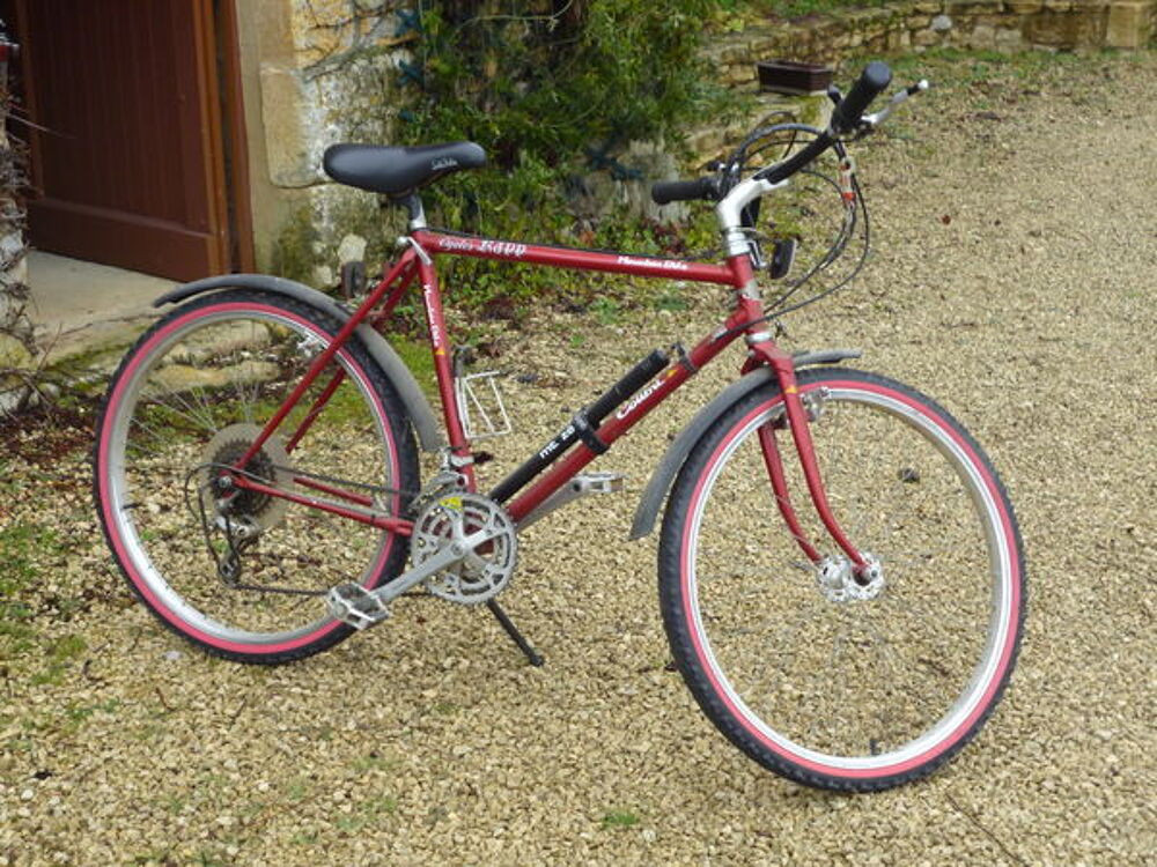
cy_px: 434
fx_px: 1872
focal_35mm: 56
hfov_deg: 34.3
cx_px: 578
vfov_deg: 26.1
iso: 200
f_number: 4.4
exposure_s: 1/80
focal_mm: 10
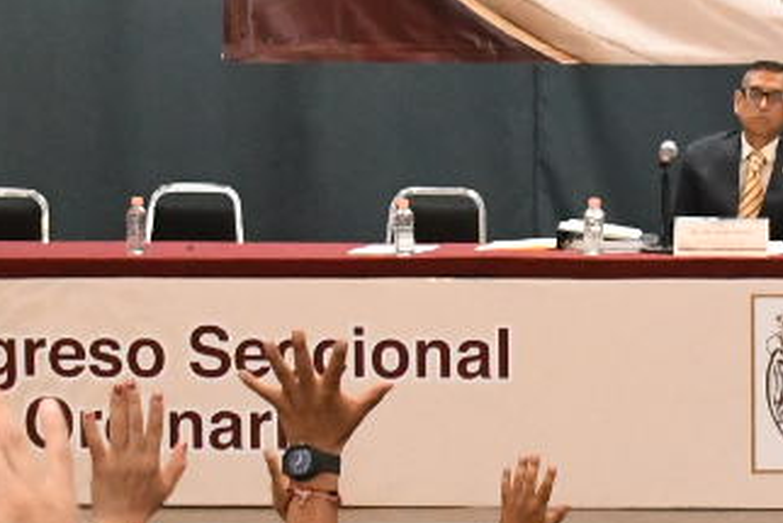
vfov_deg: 8.0
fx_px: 3721
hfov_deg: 11.9
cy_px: 277
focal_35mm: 171
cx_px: 829
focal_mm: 23
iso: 6400
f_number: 5.6
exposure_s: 1/100
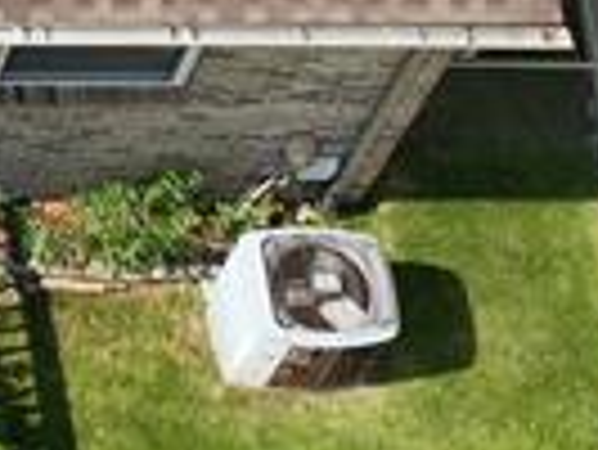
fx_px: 3199
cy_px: -407
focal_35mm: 185
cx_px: -845
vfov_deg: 7.7
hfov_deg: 9.5
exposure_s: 1/1600
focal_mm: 12.29
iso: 200
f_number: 2.8
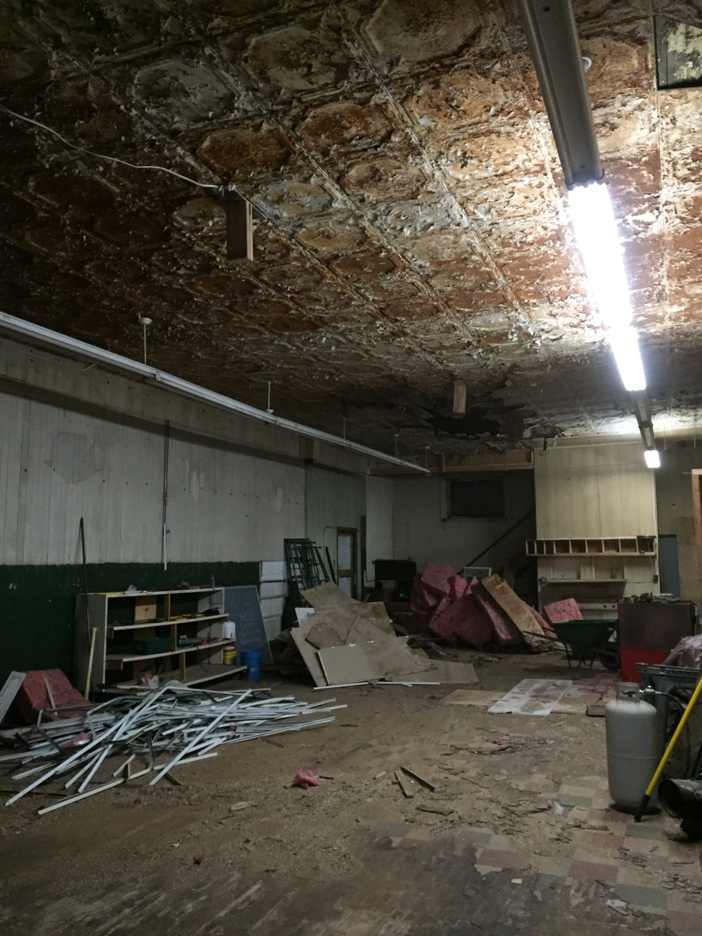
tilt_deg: +8.3
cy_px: 468
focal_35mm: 29
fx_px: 784
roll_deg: +2.1
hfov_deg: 48.2
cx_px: 351
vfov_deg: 61.7
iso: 400
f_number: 2.2
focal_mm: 4.15
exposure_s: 1/15
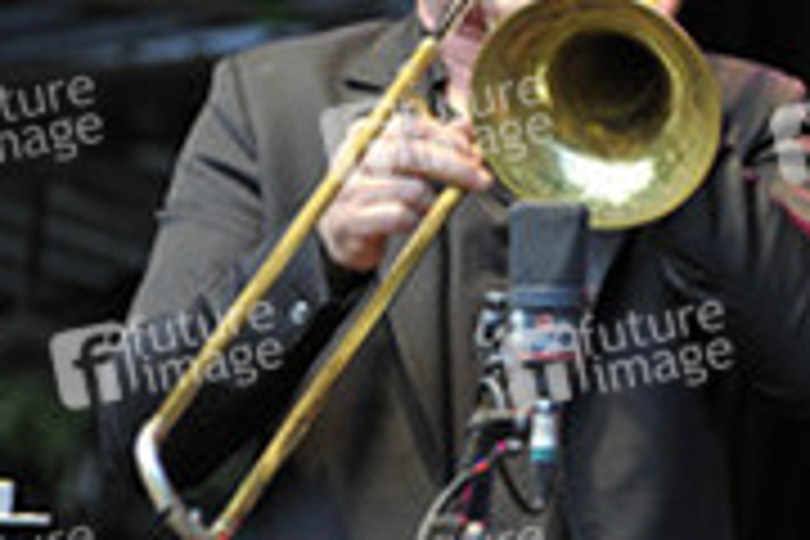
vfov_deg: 3.2
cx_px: 947
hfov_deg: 4.8
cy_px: 243
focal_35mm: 425
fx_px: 9562
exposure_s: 1/160
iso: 800
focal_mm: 170
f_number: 5
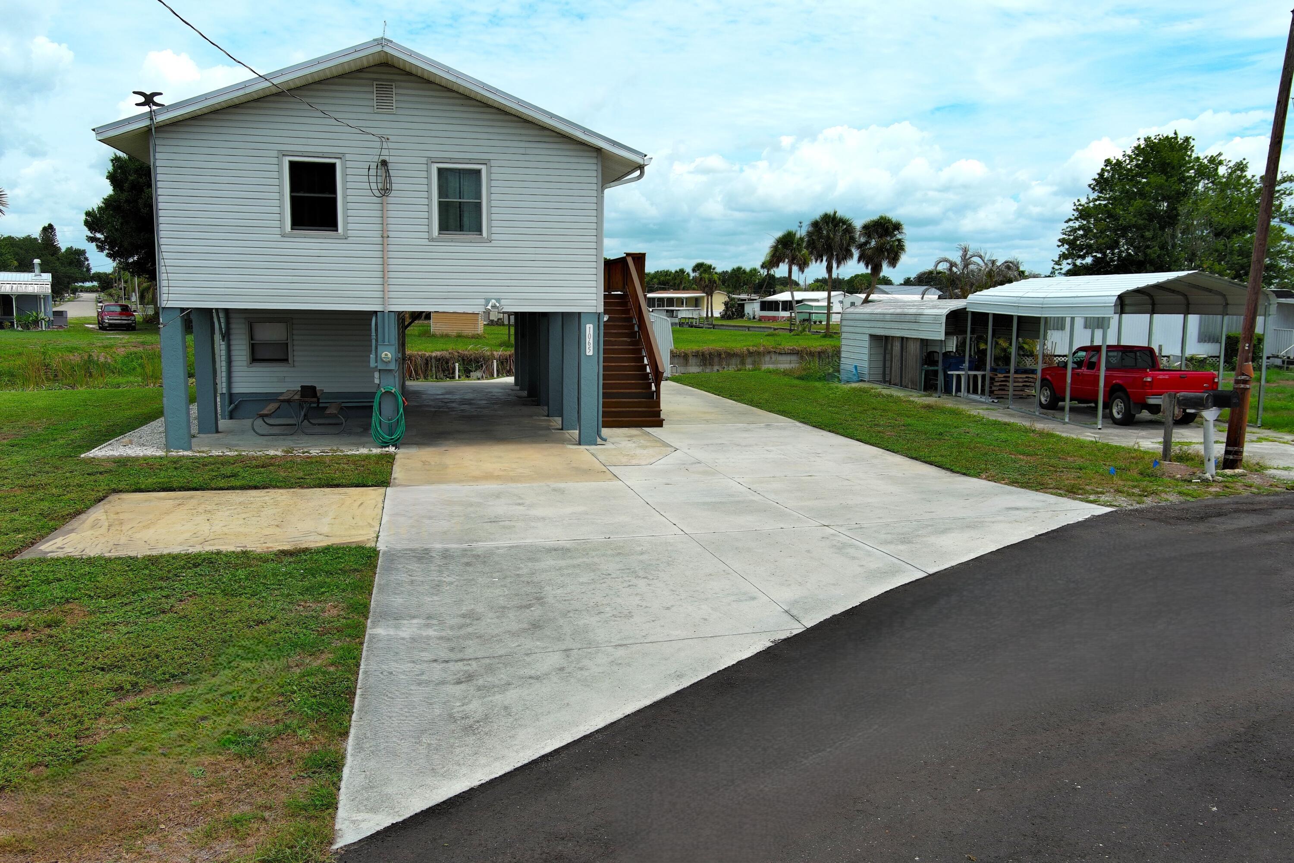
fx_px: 1042
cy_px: 432
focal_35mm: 29
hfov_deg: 63.7
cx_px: 647
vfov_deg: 45.0
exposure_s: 1/2283
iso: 100
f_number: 2.8
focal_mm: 10.57
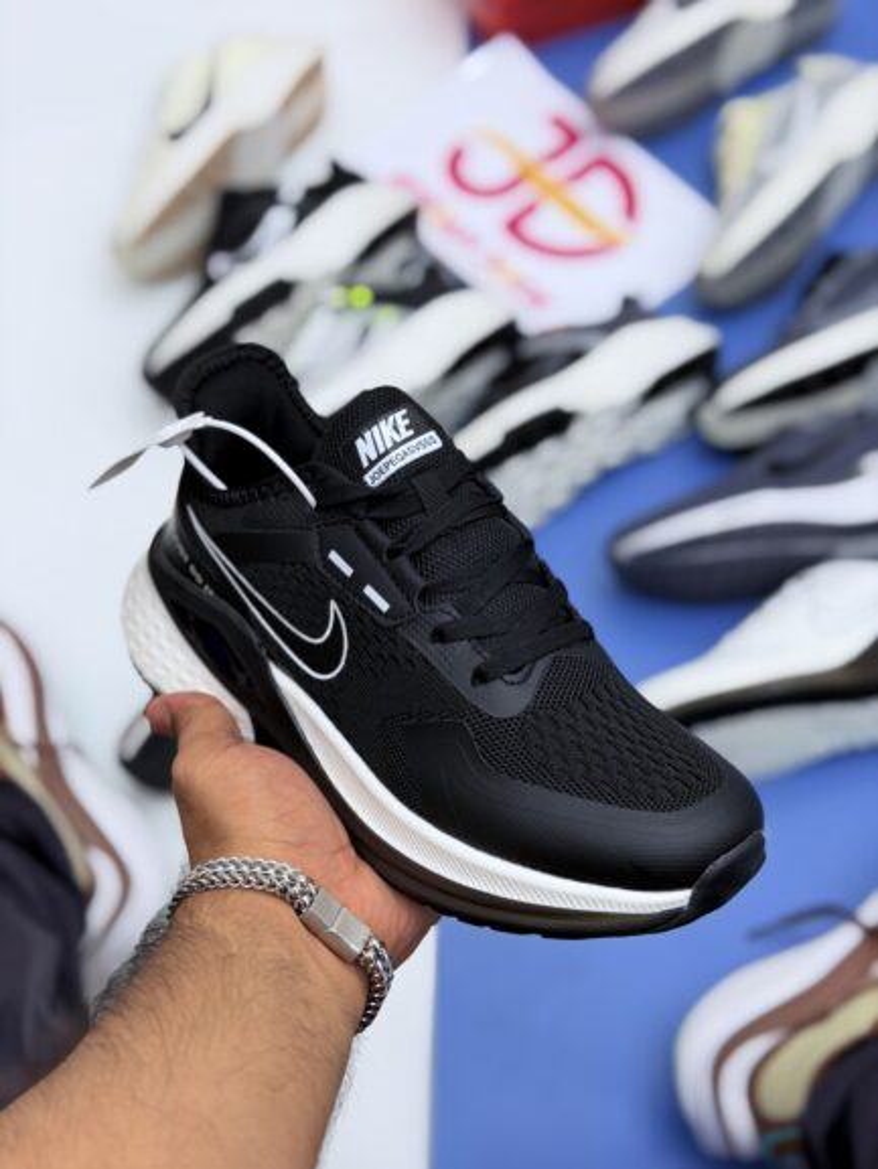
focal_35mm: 48
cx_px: 439
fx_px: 1623
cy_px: 584
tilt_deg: -58.2
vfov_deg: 39.6
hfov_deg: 30.3
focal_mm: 6.76
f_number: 1.78
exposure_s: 1/271
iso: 64
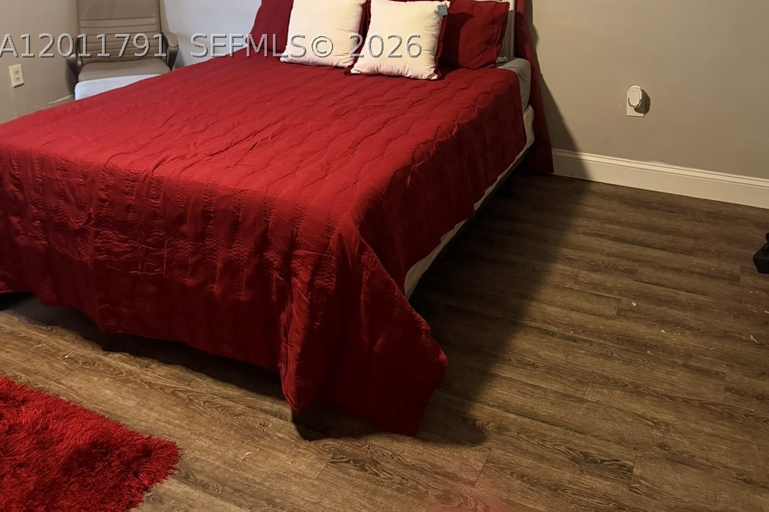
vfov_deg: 36.3
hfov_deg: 55.8
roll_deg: +0.0
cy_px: 46
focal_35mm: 34
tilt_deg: -12.4
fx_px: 726
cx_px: 383
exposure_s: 1/40
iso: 1000
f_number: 1.78
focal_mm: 6.76
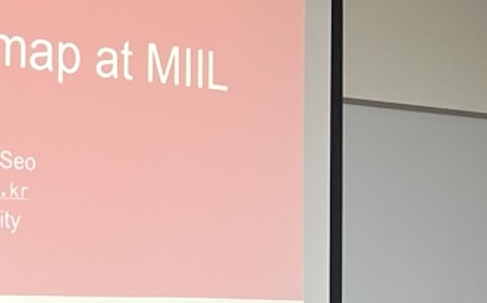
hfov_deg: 14.8
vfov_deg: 9.7
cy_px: 335
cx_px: -194
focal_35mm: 133
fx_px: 1764
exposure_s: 1/60
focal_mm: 5.7
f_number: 1.5
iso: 125
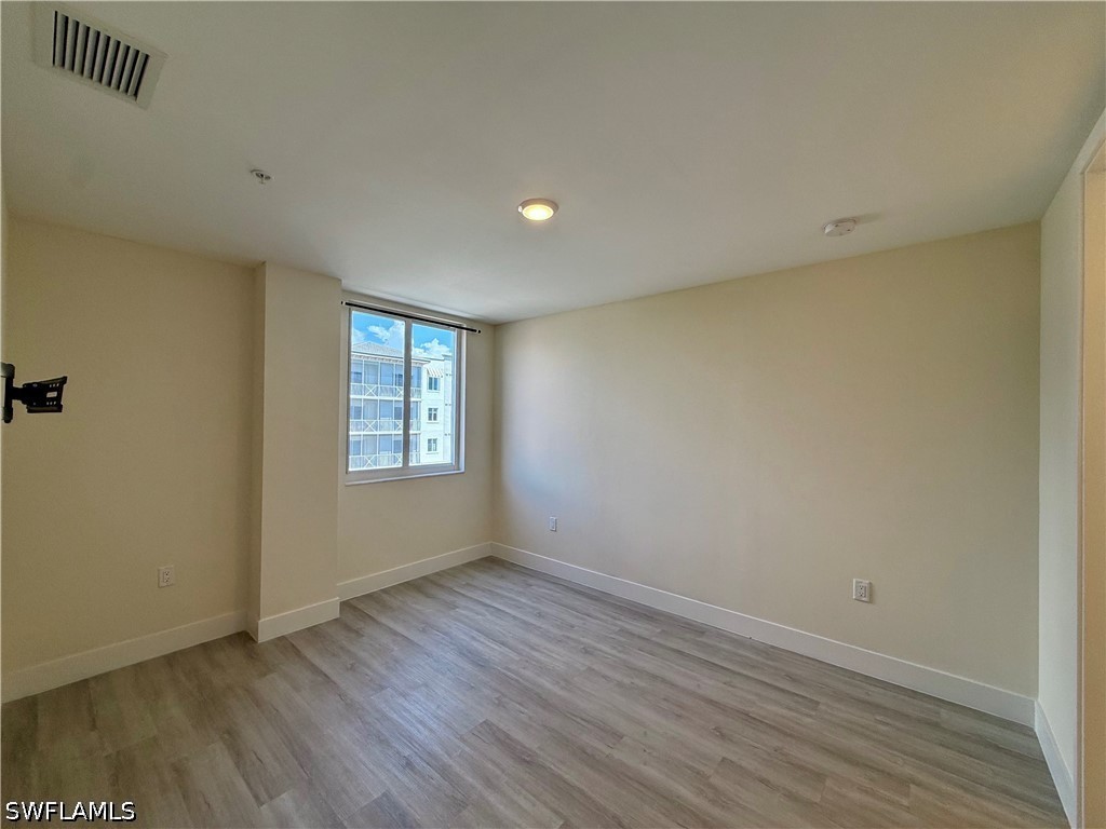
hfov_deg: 102.1
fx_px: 447
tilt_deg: +0.2
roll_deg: -0.9
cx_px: 553
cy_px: 414
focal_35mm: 14
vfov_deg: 85.7
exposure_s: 1/190
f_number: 2.2
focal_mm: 2.22
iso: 64
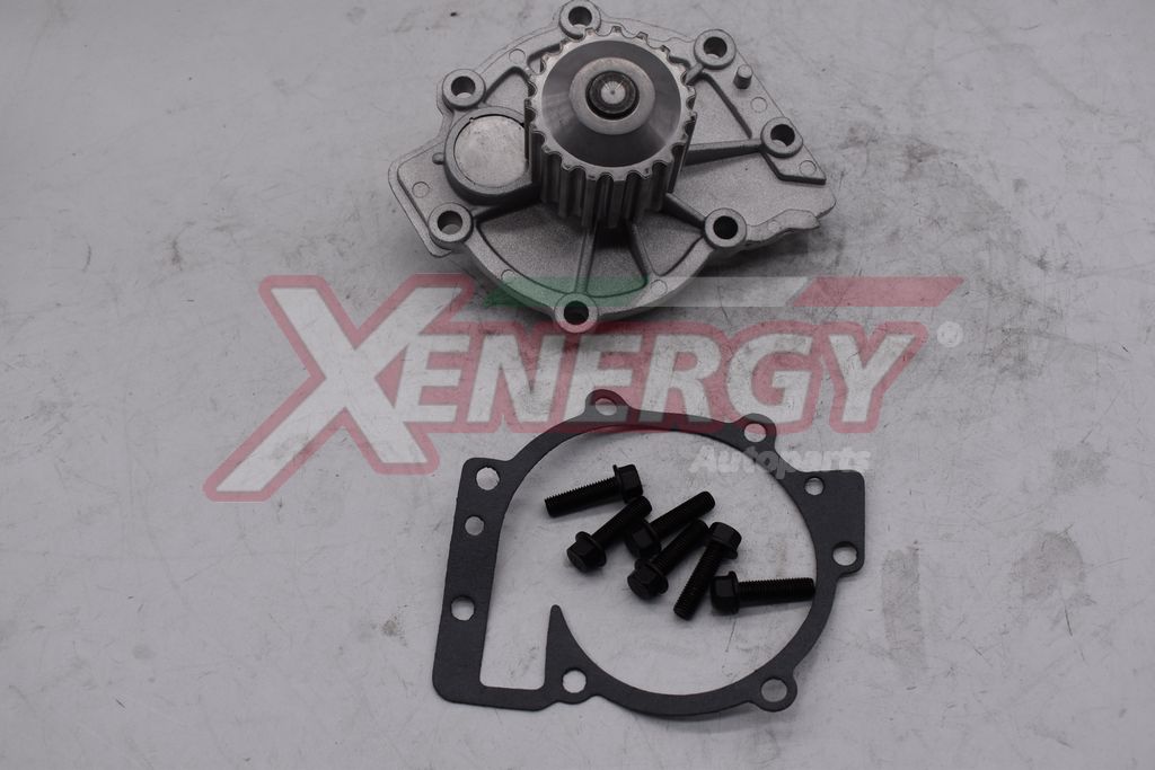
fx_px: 1299
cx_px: 578
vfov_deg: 33.0
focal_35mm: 40
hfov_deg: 47.9
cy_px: 385
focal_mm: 27
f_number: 7.1
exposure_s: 1/250
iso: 200
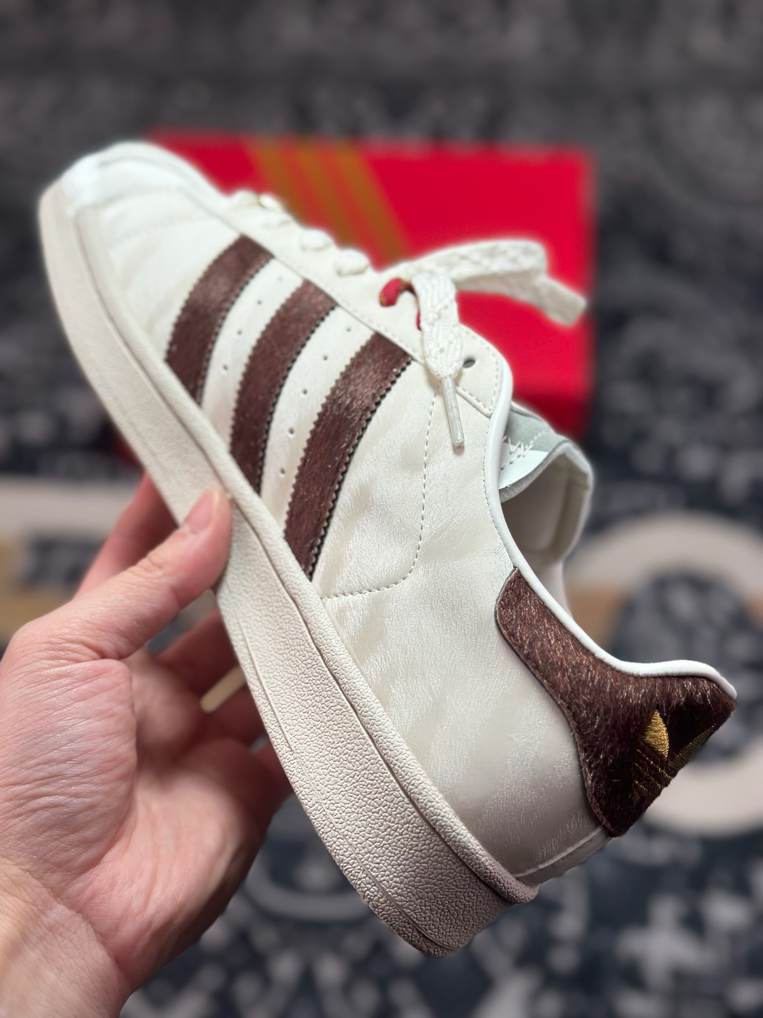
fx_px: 1411
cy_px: 509
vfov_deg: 39.7
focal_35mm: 48
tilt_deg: -55.1
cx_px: 382
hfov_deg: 30.3
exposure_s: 1/1475
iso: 80
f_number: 1.78
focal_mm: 6.86
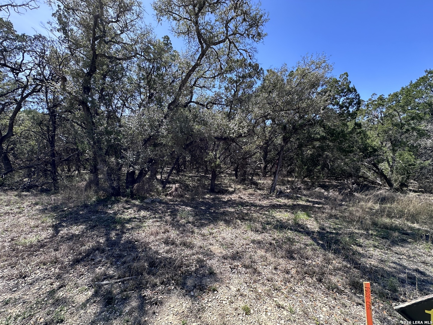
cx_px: 216
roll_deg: +1.5
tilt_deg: +3.1
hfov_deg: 102.1
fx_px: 175
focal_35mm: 14
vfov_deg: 85.7
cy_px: 162
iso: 40
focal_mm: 2.22
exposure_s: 1/410
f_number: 2.2
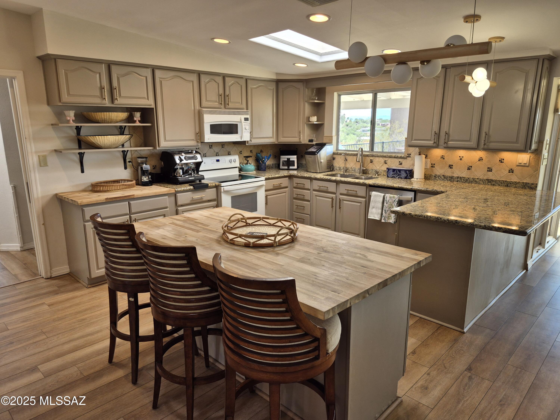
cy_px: 210
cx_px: 280
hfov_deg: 73.9
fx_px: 372
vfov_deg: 58.9
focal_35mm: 23
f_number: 1.8
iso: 32
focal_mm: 5.4
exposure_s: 1/120
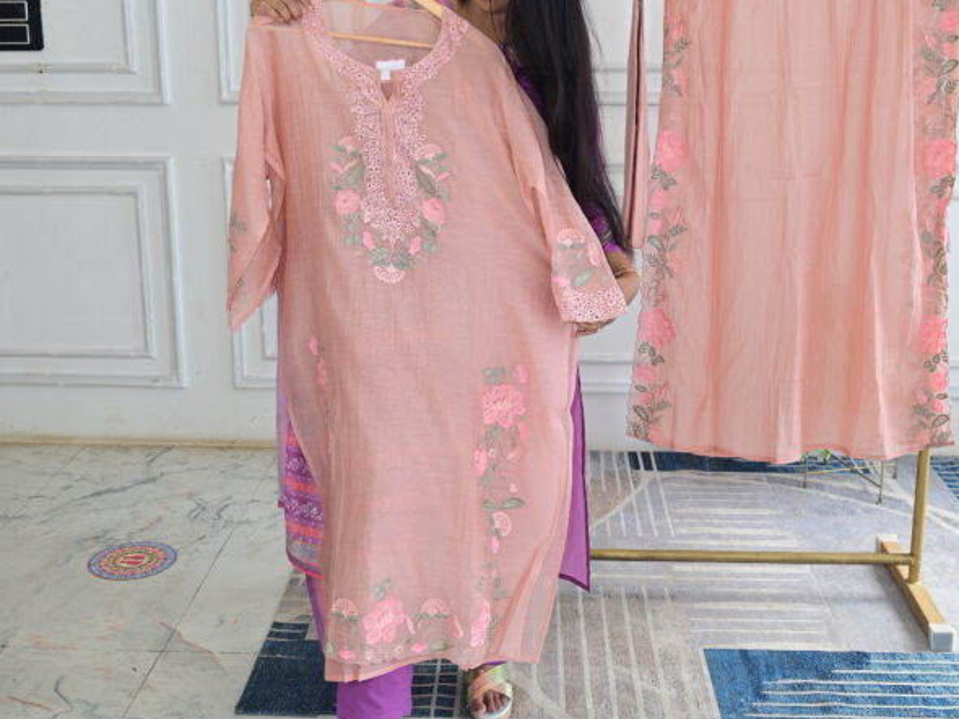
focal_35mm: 45
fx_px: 1239
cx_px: 475
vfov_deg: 32.1
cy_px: 250
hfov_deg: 42.3
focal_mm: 30.5
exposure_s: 1/160
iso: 320
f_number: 5.6
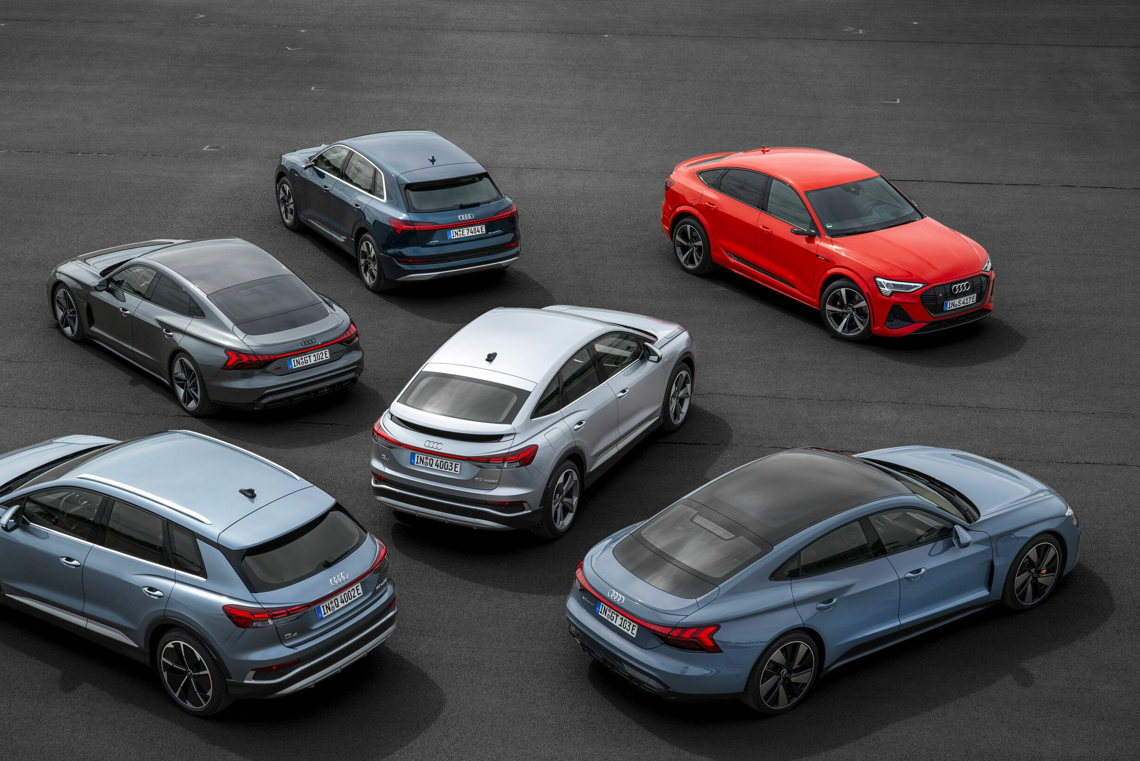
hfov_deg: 33.9
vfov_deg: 23.0
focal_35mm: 59
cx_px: 507
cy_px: 393
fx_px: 1868
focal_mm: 50
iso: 100
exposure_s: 1/125
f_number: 11
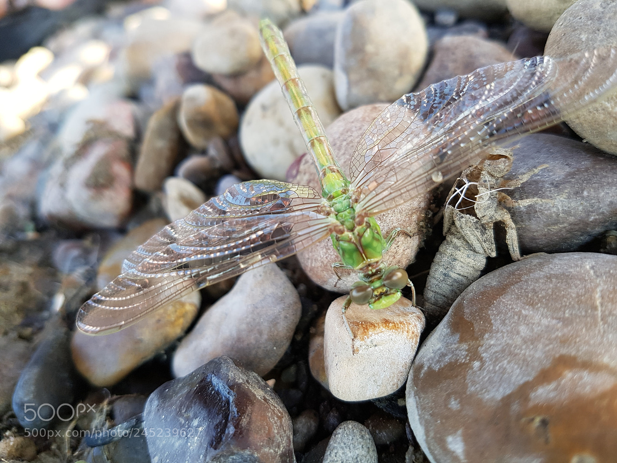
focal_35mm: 26
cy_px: 232
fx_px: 463
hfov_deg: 67.3
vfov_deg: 53.1
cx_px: 308
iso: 50
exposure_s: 1/131
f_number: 1.7
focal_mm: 4.2
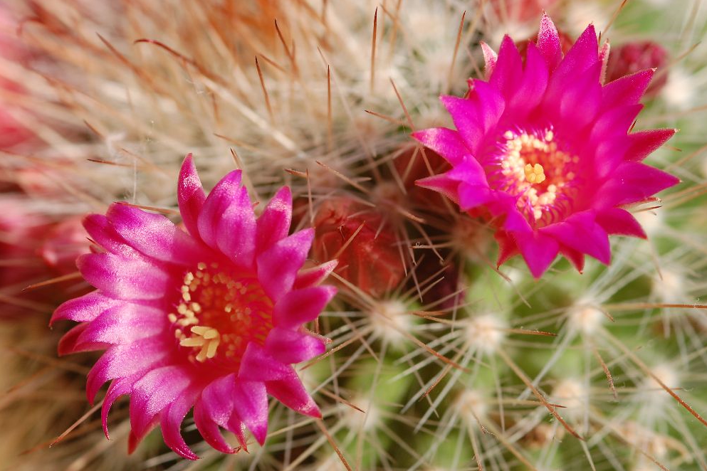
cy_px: 235
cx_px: 354
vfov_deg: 8.7
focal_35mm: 159
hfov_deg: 13.0
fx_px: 3113
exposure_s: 1/160
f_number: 9
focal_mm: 105
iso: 200
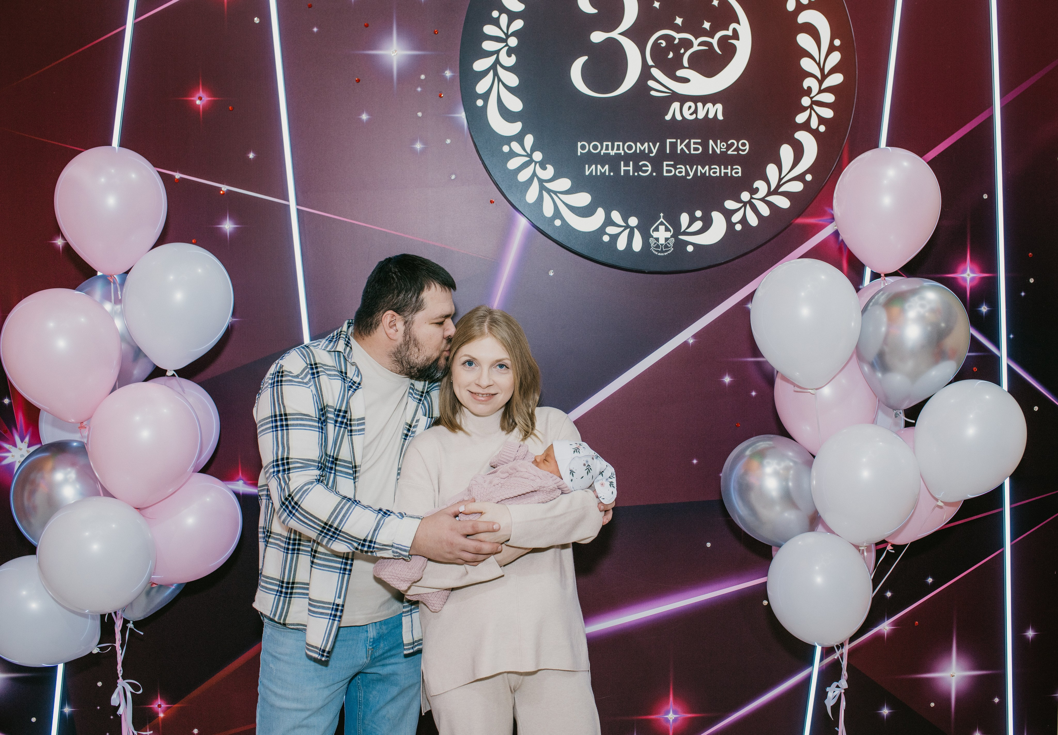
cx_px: 565
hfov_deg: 51.4
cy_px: 358
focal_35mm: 37
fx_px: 1099
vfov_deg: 37.0
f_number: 4.5
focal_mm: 35
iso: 125
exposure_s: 1/160
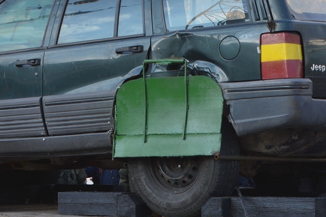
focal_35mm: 149
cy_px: 27
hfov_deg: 13.8
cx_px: 115
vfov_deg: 9.2
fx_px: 1348
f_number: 8
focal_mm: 44
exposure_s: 1/250
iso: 200
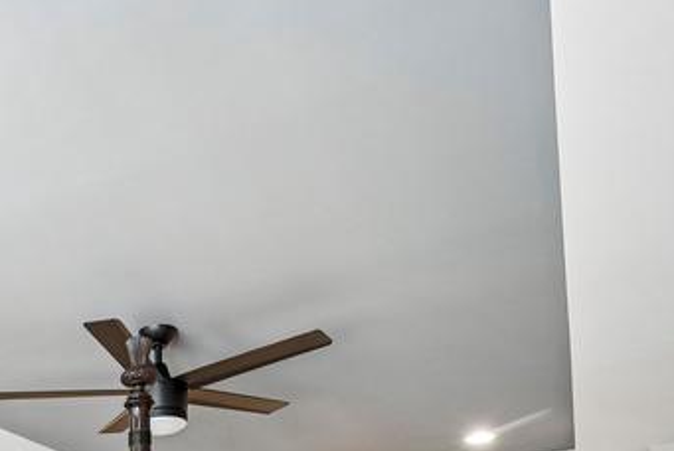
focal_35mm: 42
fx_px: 787
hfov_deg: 42.4
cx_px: 61
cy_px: 656
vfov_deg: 25.2
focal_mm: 14
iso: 400
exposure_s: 1/4
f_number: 8
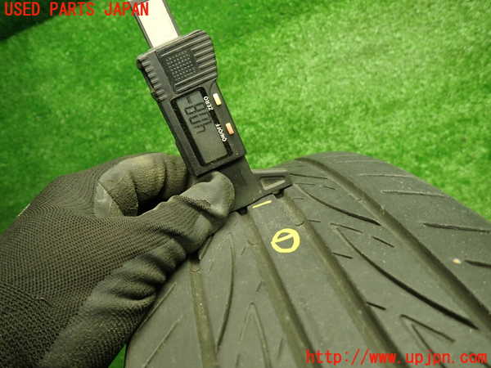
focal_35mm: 25
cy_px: 184
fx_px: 355
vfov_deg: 54.9
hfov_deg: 69.4
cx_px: 246
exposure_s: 1/30
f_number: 2
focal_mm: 4.5
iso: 200
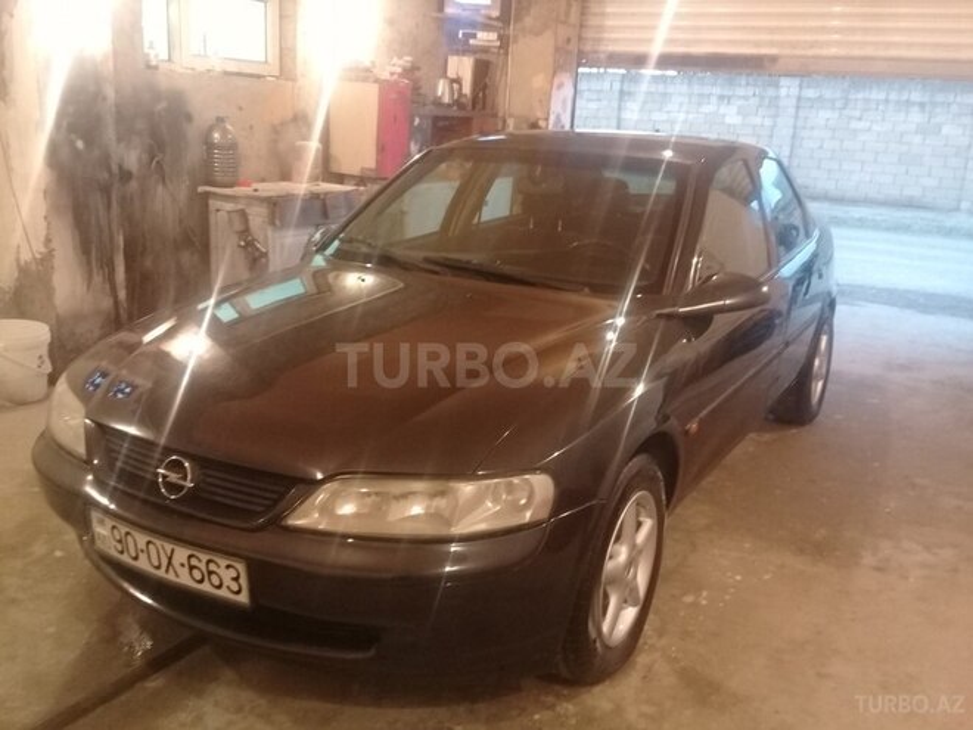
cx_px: 486
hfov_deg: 58.4
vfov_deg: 45.4
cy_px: 365
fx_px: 871
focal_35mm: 31
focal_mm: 3.3
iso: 200
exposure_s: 1/17
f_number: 2.2
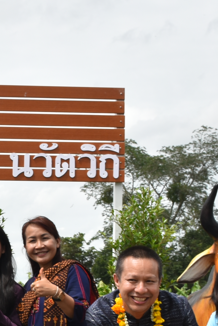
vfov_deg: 16.2
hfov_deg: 10.9
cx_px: -55
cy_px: 324
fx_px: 1124
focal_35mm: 124
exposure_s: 1/200
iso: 100
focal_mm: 23
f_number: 10
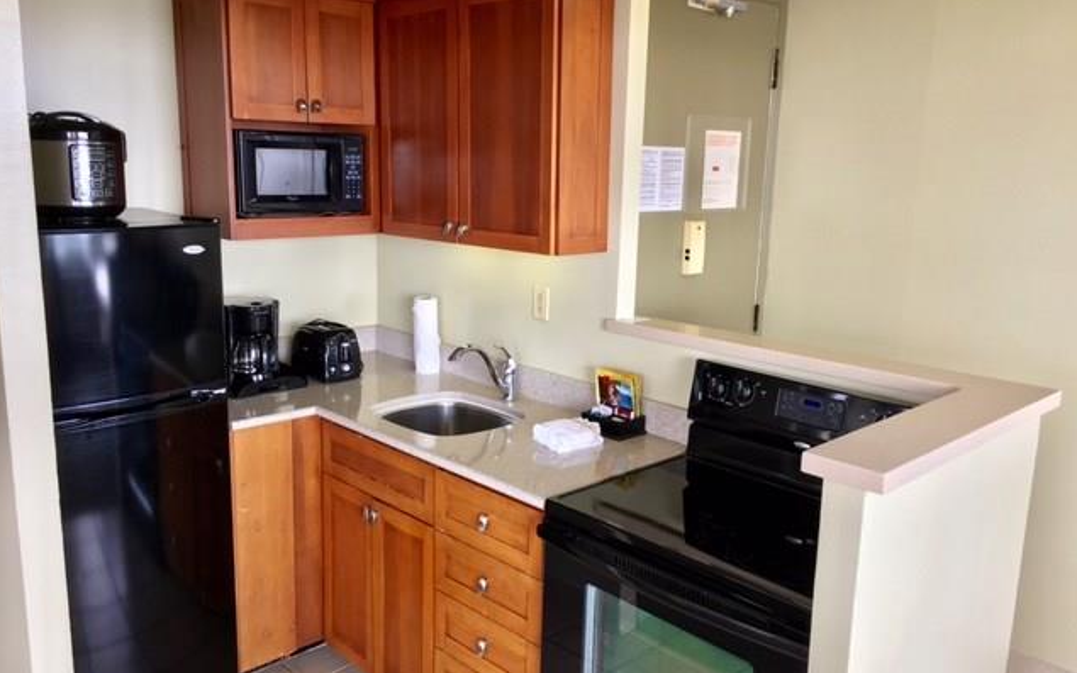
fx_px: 910
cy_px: 348
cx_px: 536
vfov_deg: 40.6
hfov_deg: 61.2
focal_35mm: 31
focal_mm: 4.15
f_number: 2.2
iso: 25
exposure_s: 1/40
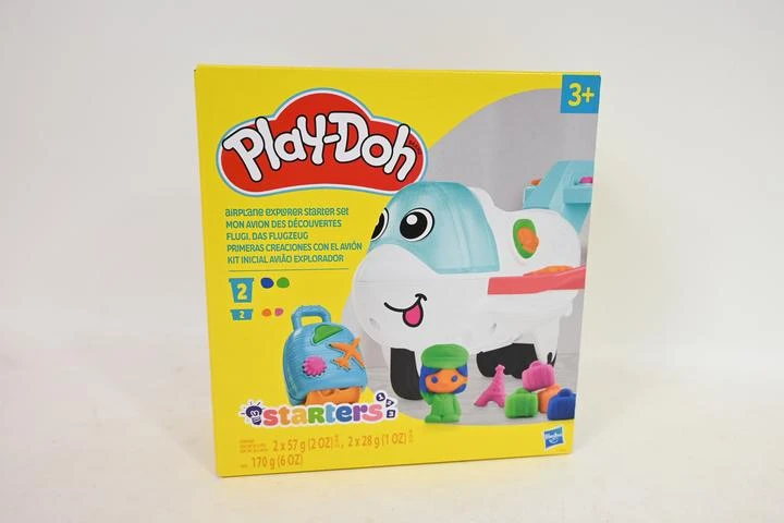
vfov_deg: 42.6
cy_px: 262
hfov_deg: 60.7
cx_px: 392
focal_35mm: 31
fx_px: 670
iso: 400
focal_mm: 20.5
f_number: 3.8
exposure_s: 1/200
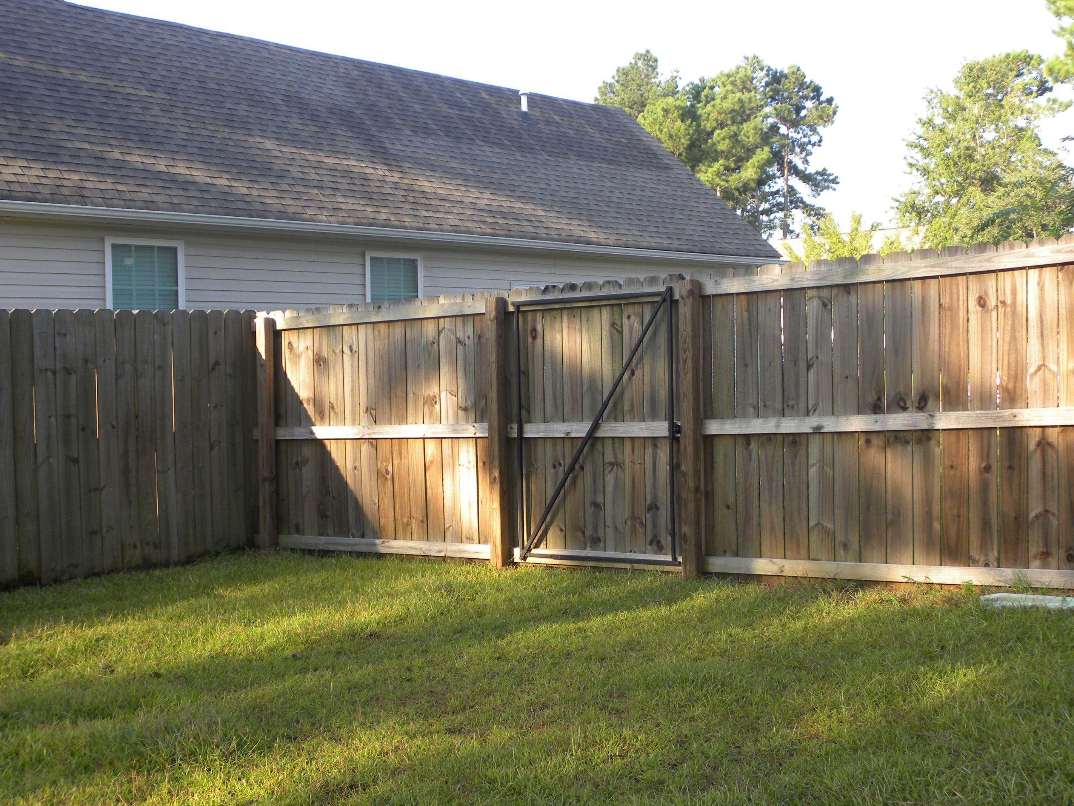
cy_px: 385
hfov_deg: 47.9
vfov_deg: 36.8
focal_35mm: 39
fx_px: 1210
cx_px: 550
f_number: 3.2
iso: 64
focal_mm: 6.6
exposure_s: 1/116
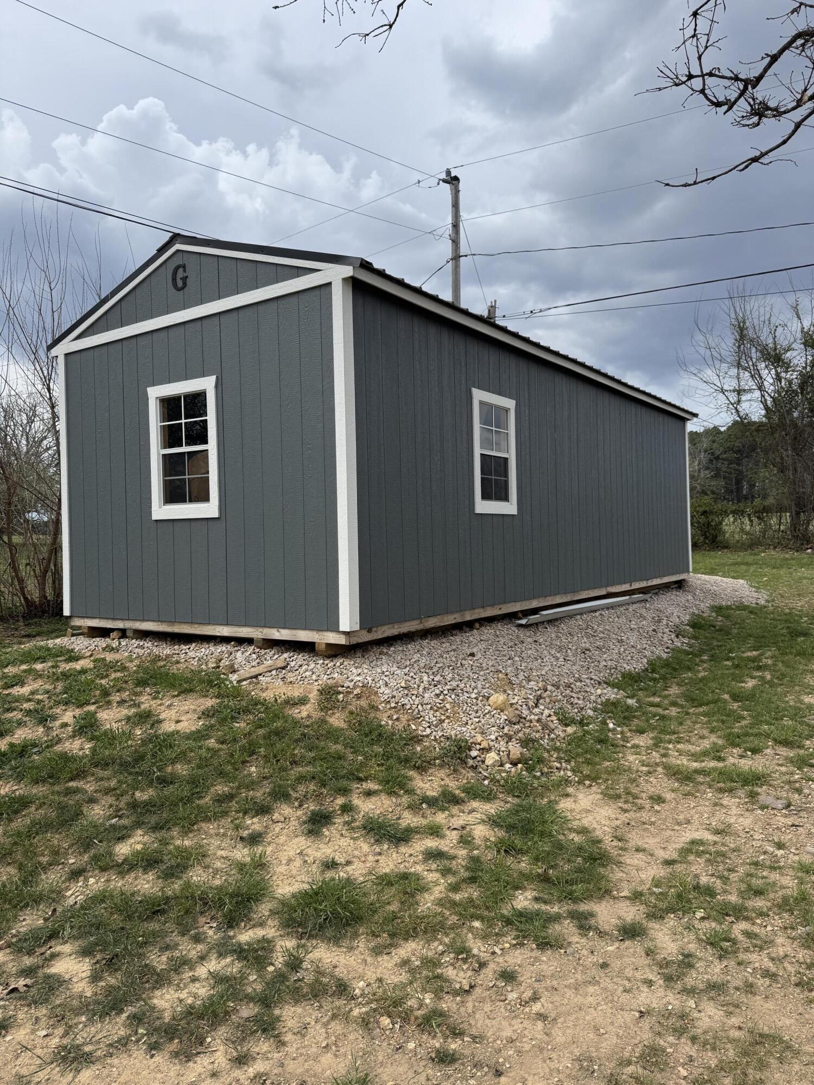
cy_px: 542
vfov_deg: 71.6
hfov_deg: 56.8
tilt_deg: +0.0
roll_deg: +1.3
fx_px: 752
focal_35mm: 24
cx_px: 407
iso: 80
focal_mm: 6.76
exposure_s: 1/4049
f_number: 1.78
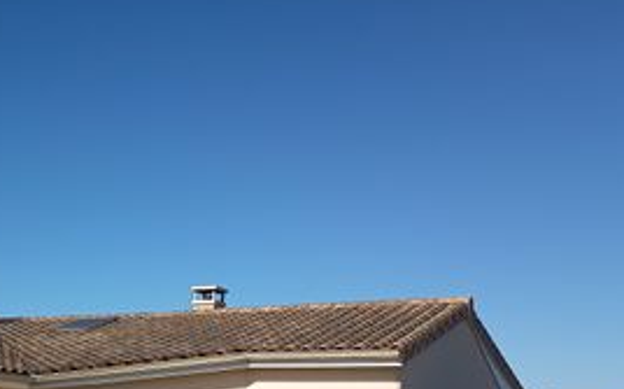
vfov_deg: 20.9
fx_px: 969
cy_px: 491
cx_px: 105
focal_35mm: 57
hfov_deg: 34.4
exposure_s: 1/736
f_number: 1.7
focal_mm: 5.27
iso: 52
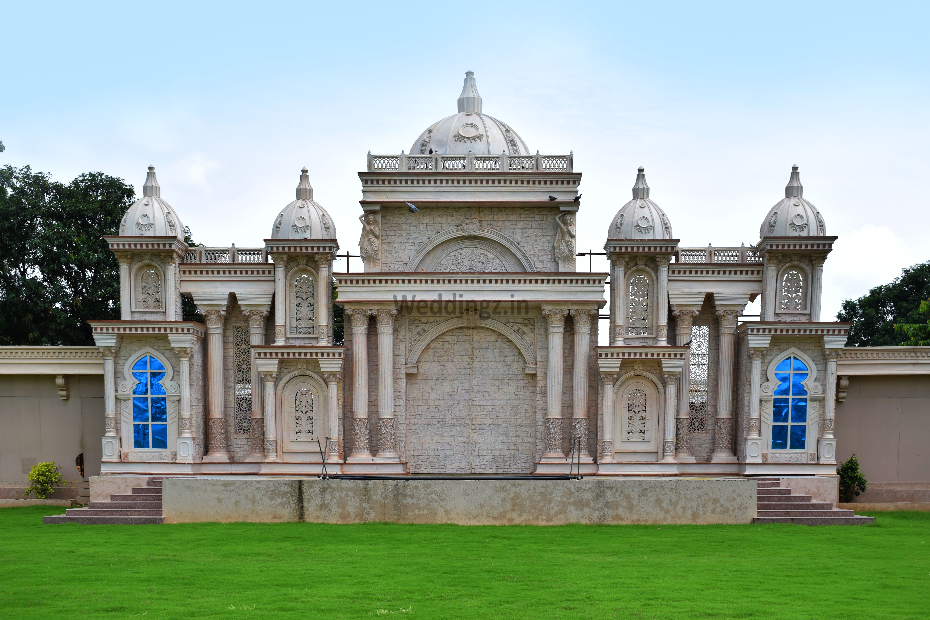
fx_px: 1201
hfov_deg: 42.3
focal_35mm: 46
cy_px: 310
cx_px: 465
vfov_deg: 28.9
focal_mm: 31
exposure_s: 1/250
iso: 100
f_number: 7.1
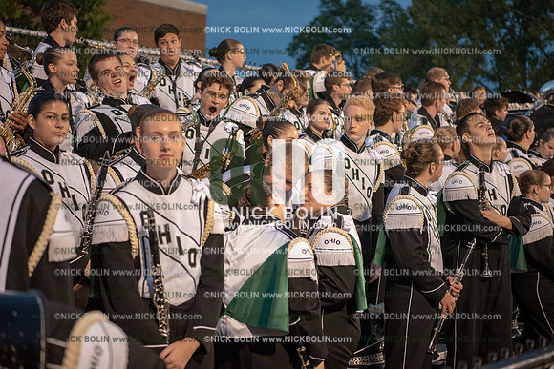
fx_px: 1077
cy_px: 184
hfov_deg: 28.8
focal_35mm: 70
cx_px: 277
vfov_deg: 19.5
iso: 3200
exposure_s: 1/100
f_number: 3.2
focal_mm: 70
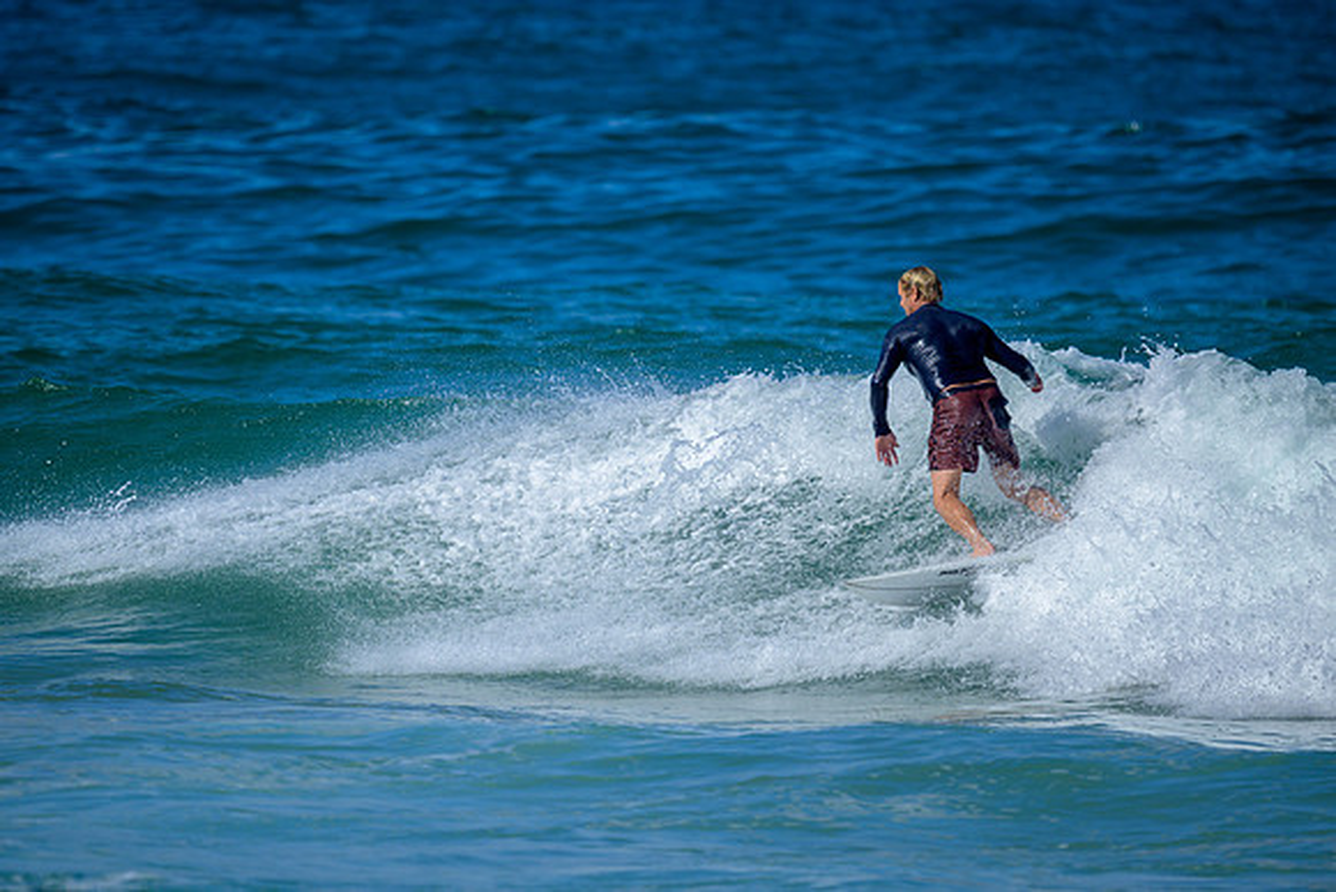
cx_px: 668
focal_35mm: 800
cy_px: 446
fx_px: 29694
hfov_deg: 2.6
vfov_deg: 1.7
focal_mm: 800
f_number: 6.3
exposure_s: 1/2500
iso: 280
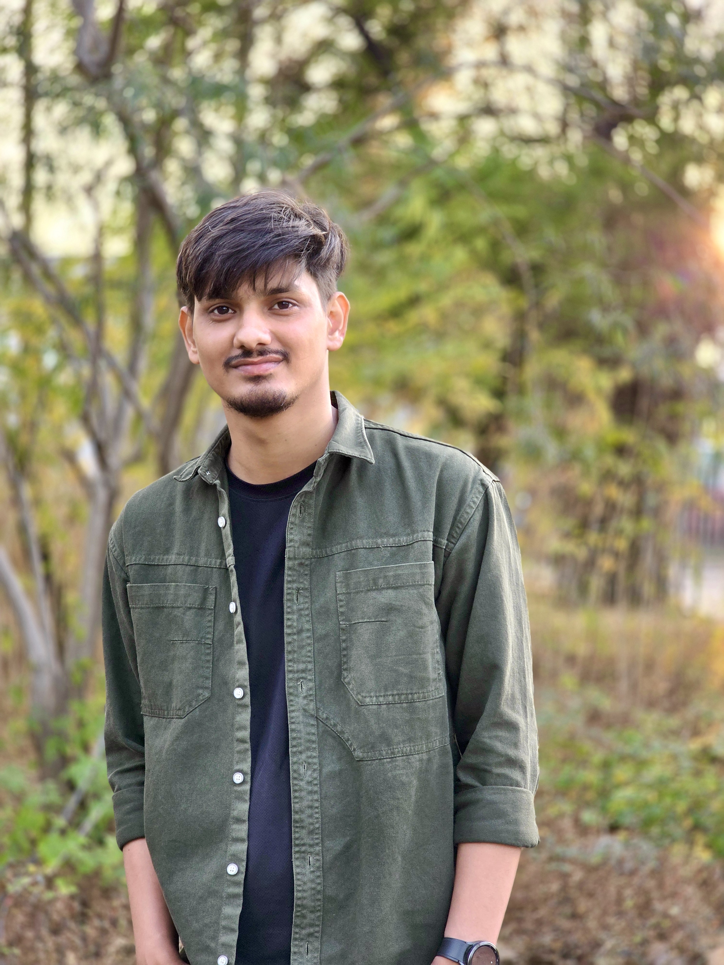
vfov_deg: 28.2
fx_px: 1924
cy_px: 482
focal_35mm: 69
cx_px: 362
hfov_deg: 21.3
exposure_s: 1/100
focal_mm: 7.9
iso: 100
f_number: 2.4
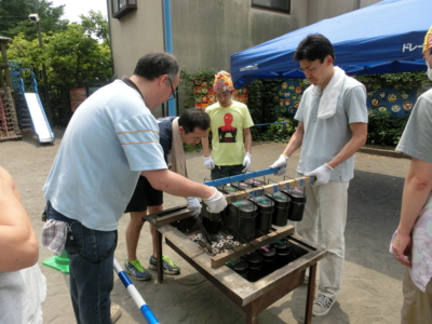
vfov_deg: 56.8
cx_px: 216
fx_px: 300
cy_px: 162
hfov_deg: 71.6
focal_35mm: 24
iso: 80
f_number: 3
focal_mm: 4.24
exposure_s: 1/1000
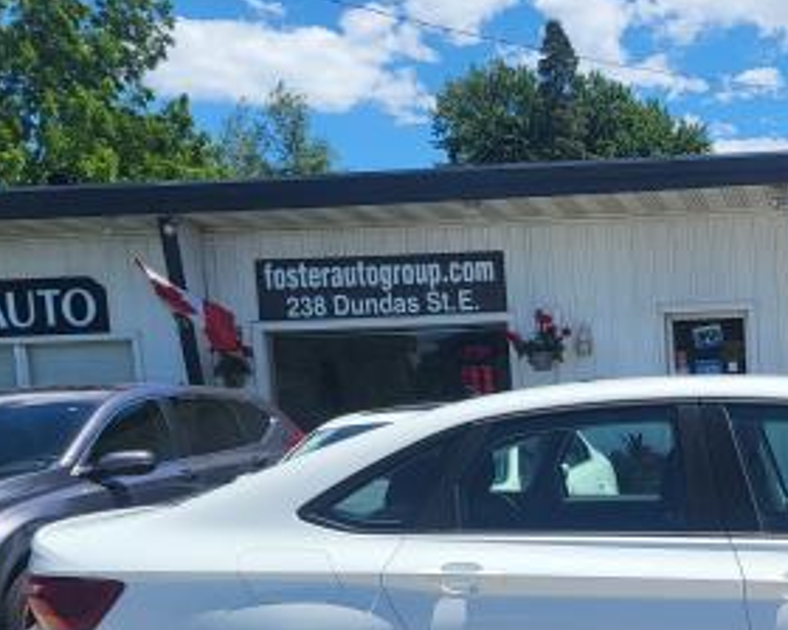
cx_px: 822
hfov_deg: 29.8
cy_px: 565
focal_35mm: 58
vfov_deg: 25.4
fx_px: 1353
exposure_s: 1/2679
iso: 40
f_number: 1.8
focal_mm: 5.4
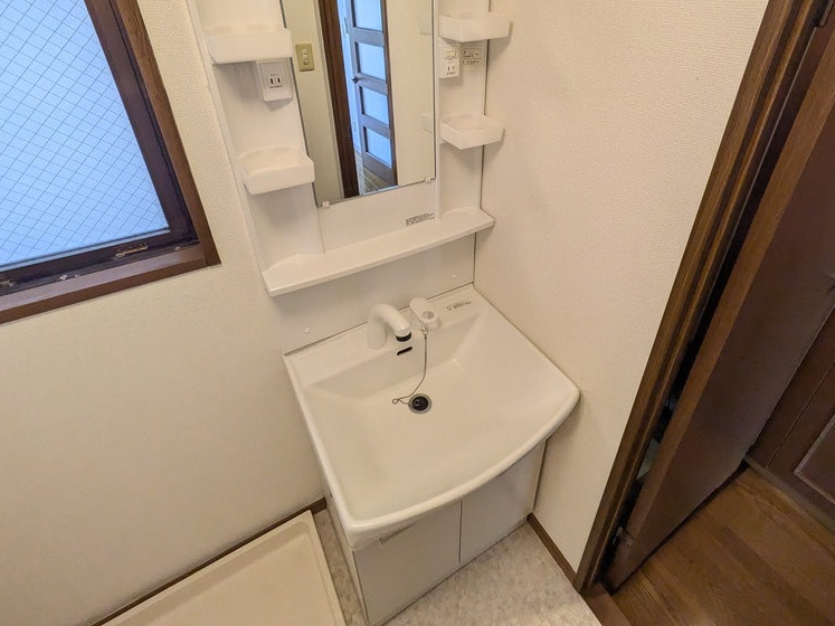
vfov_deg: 70.1
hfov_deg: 87.7
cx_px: 435
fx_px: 434
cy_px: 226
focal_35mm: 18
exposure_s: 1/60
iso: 207
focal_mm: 1.83
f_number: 2.2
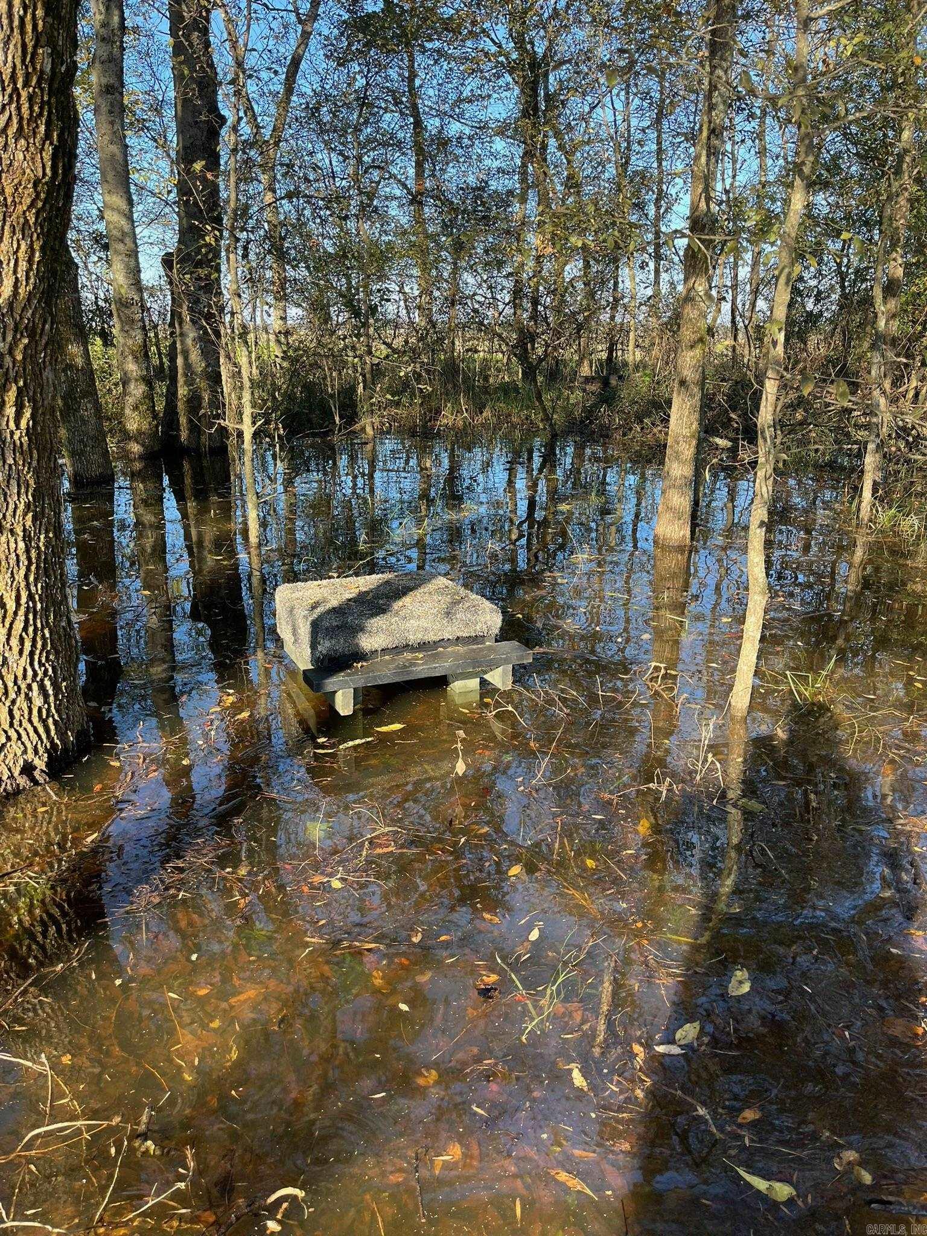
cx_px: 464
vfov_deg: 67.3
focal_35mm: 26
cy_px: 618
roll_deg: -1.3
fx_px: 928
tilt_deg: -18.3
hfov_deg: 53.1
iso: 50
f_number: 1.6
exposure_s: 1/493
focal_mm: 5.1
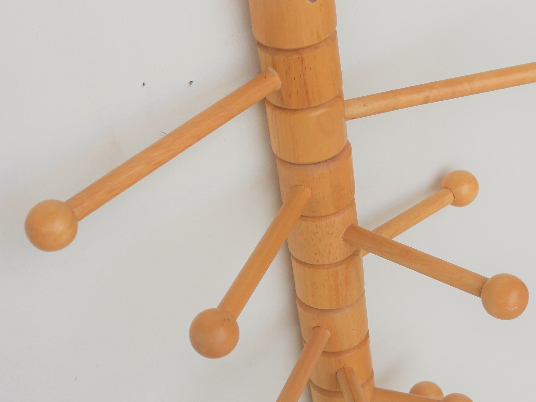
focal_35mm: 73
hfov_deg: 26.6
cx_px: 234
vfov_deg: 20.2
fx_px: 1131
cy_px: 241
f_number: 3.2
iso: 200
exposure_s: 1/1300
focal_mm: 20
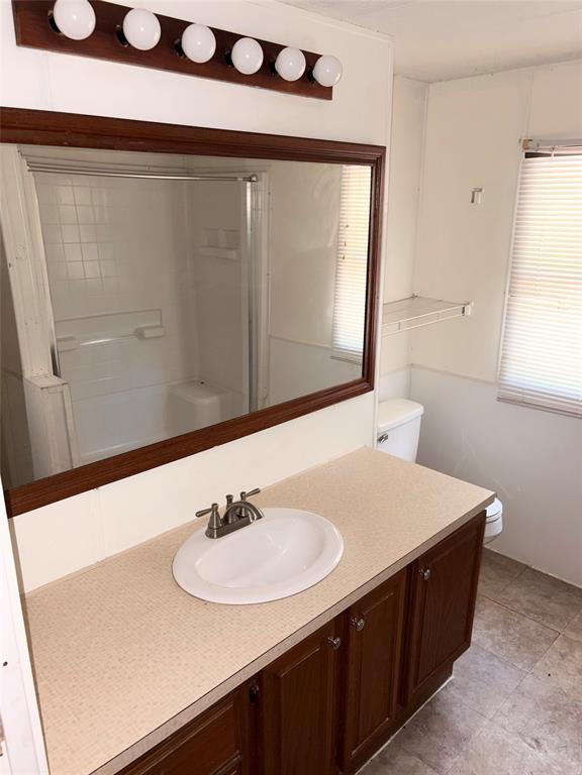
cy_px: 388
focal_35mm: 26
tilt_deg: -17.0
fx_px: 583
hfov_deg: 53.1
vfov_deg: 67.3
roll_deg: -0.4
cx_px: 291
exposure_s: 1/17
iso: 64
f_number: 1.6
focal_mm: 5.96
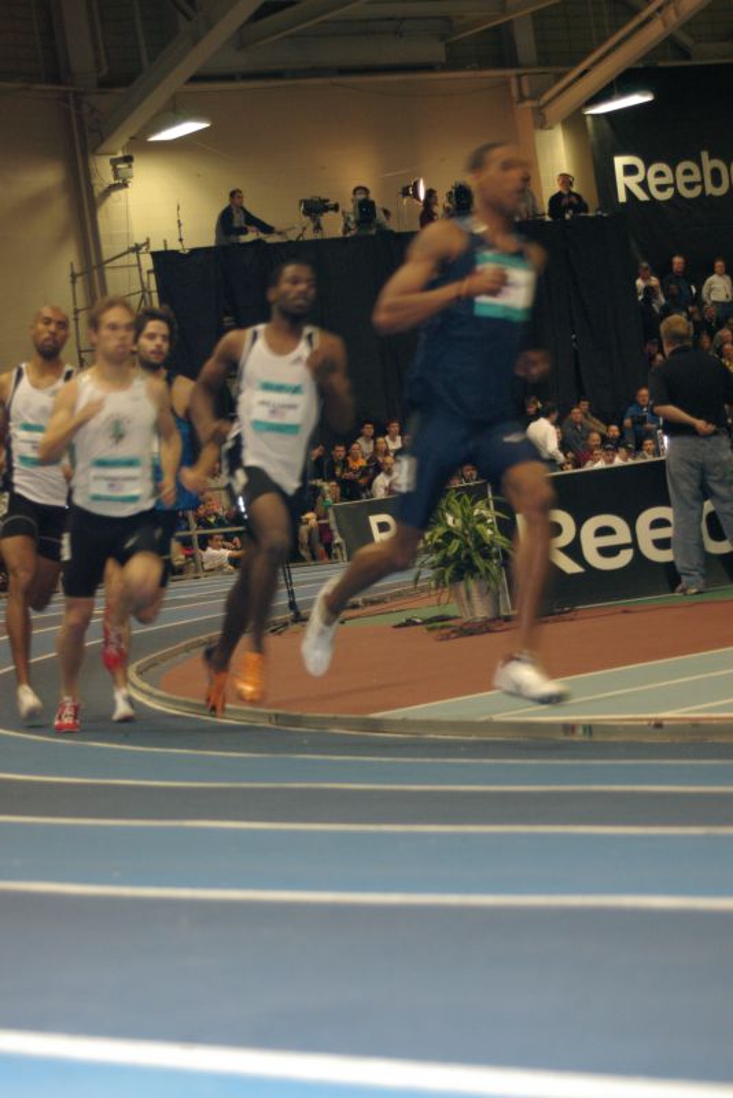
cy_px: 549
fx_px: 2746
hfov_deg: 15.2
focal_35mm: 90
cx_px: 366
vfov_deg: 22.6
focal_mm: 60
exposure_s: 1/100
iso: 800
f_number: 5.6
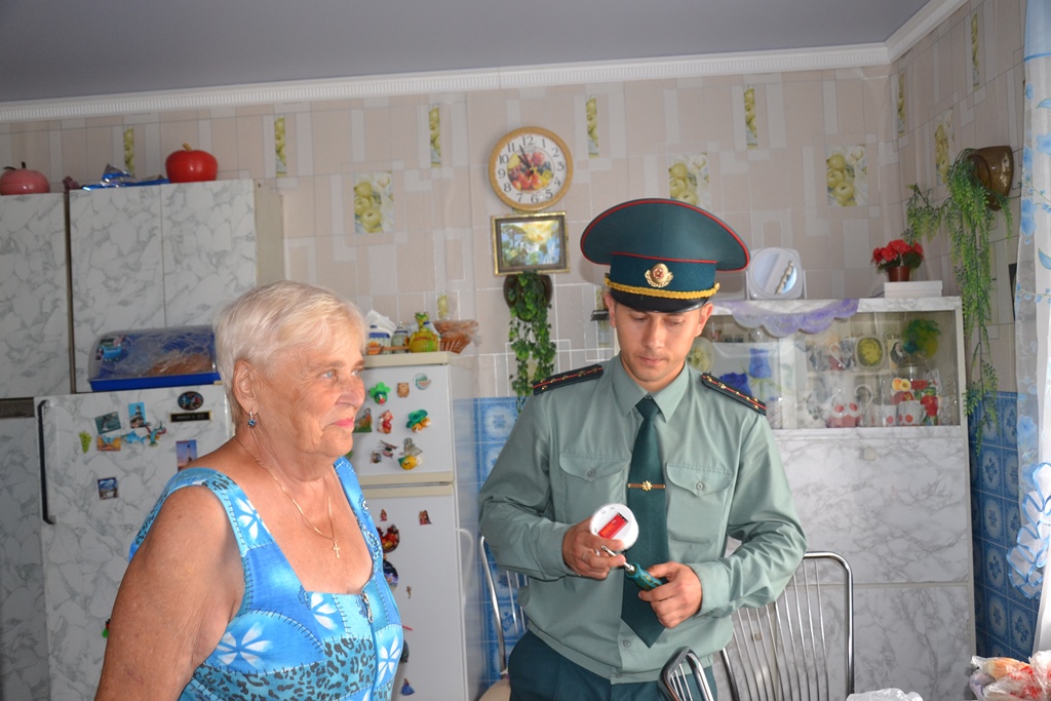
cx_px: 526
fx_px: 963
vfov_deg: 40.0
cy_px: 350
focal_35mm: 33
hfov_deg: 57.2
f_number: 3.8
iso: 900
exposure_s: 1/60
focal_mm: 22
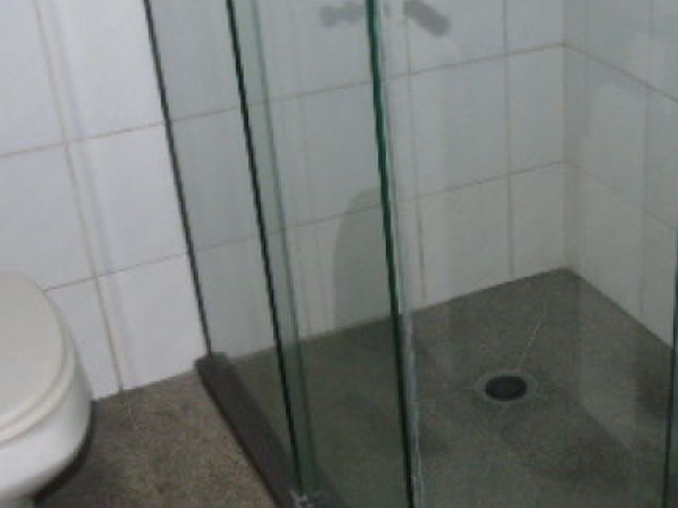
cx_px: 573
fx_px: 1155
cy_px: 277
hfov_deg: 31.6
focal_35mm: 59
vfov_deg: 24.8
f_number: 3.4
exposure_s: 1/30
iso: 200
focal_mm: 4.4
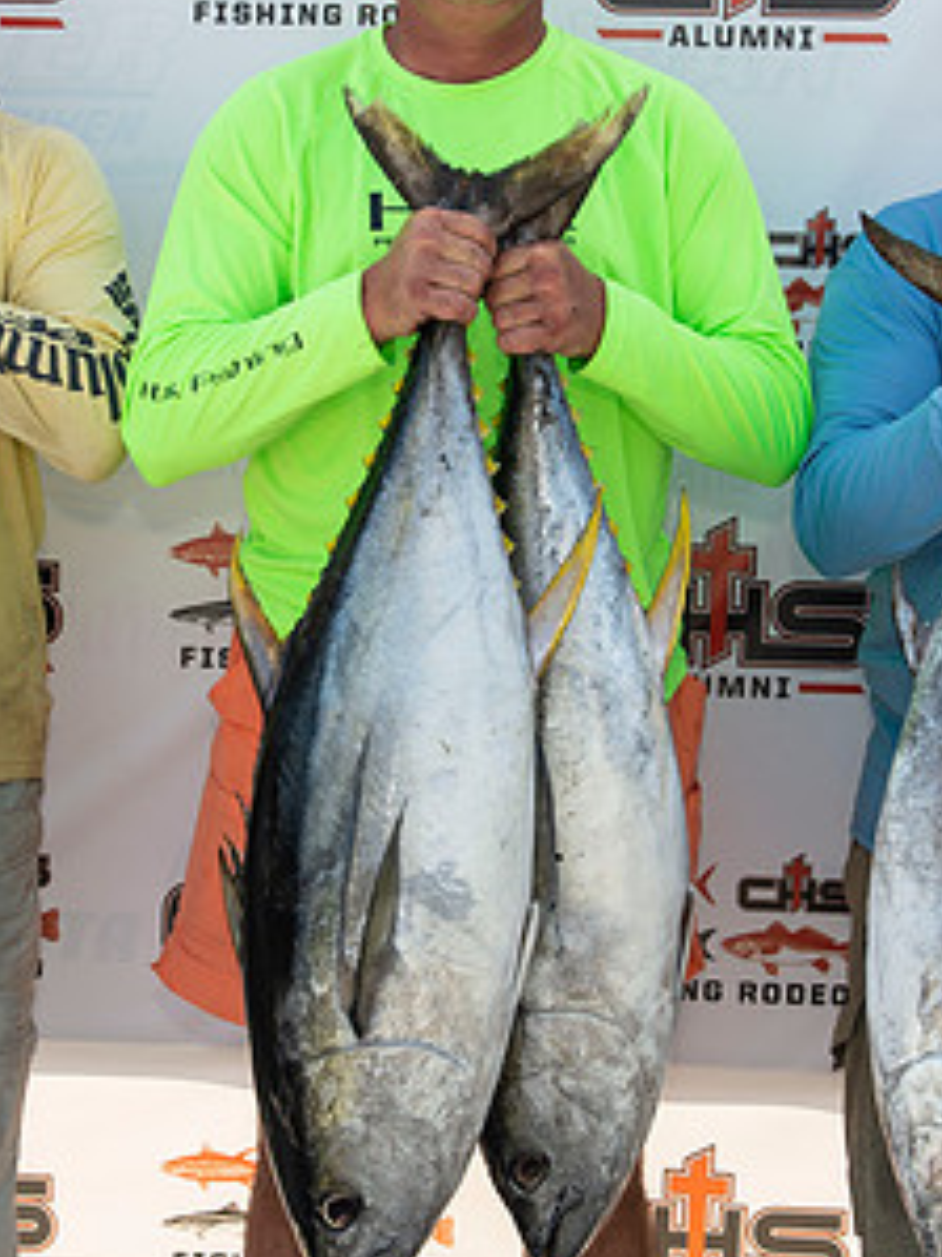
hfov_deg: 18.4
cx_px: 432
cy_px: 493
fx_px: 2905
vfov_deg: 24.4
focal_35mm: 80
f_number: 7.1
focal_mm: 36
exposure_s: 1/200
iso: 80
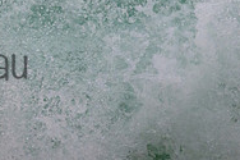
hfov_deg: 0.6
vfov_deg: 0.4
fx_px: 22074
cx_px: -166
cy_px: -24
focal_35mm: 3314
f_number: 11
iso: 1250
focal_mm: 800
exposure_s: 1/2000
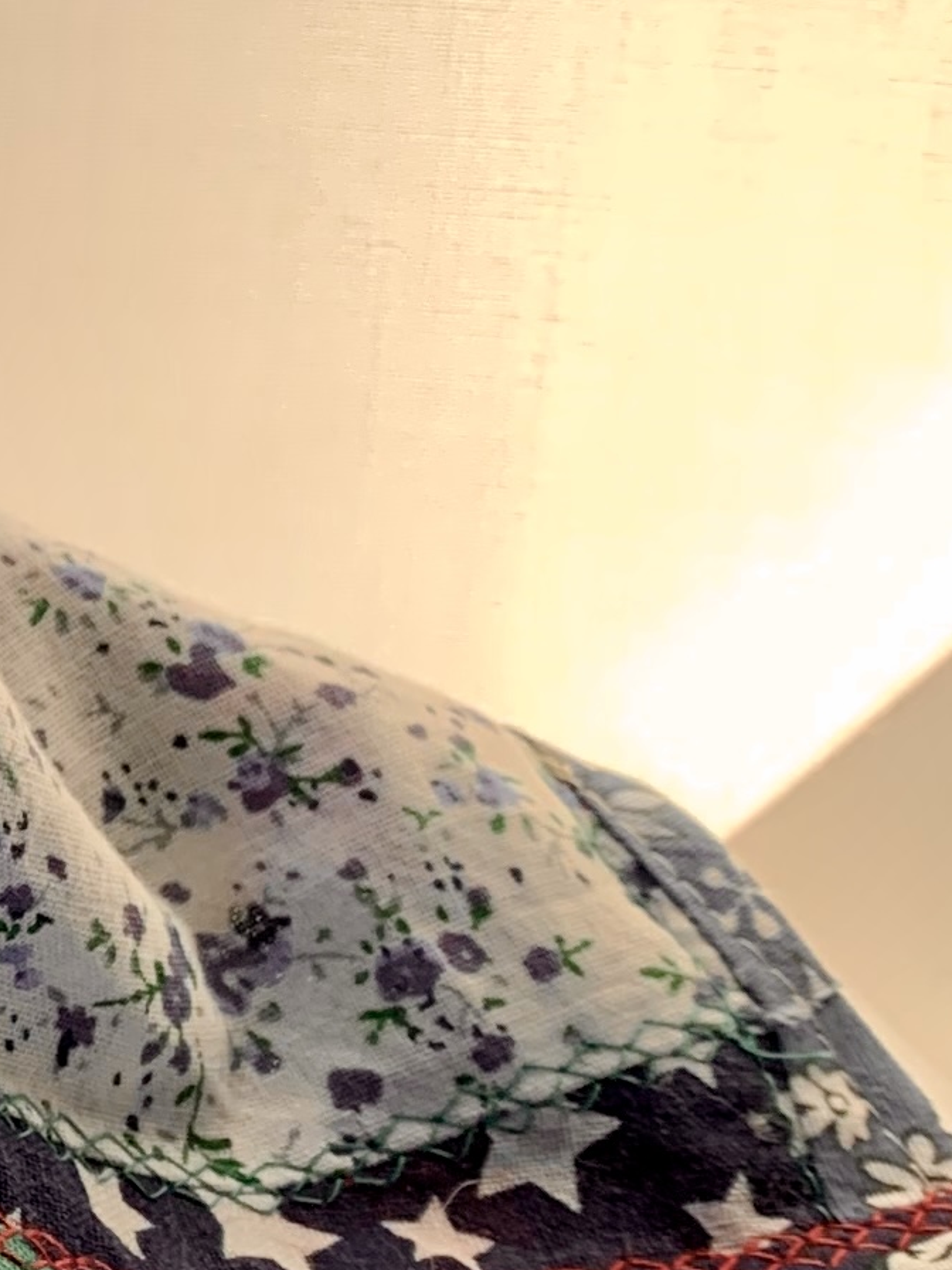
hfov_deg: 11.5
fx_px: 4290
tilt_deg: -37.2
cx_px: -902
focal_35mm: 117
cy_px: 374
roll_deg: -0.5
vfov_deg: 16.8
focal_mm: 4.25
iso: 25
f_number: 1.8
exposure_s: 1/122
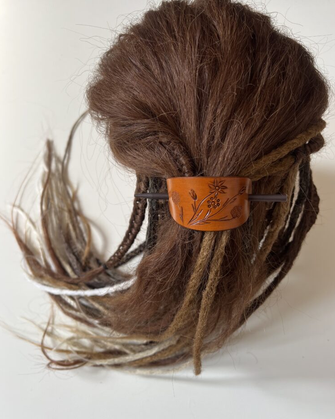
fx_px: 347
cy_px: 210
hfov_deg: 51.5
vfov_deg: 62.2
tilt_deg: -61.4
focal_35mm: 28
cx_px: 172
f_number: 1.5
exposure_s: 1/121
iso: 100
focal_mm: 5.7
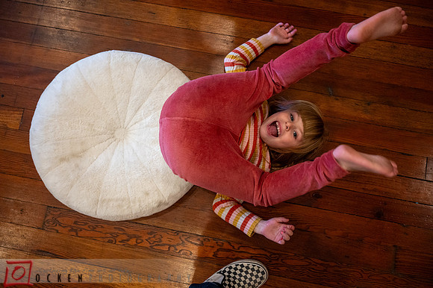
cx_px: 216
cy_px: 144
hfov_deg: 73.8
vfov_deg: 53.1
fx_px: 288
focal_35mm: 24
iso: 3200
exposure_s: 1/125
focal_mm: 24
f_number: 4
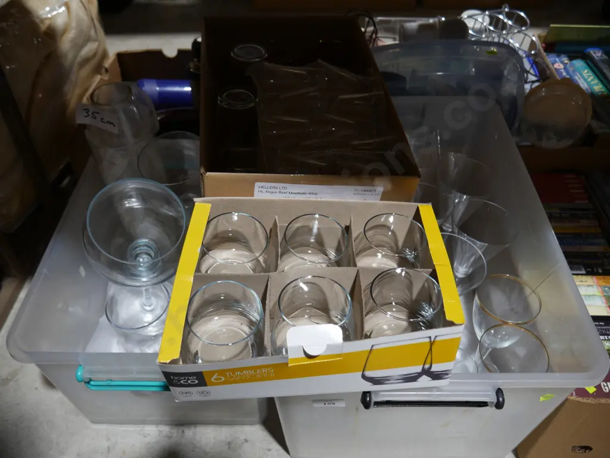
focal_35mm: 28
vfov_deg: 49.8
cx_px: 305
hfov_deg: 63.4
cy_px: 229
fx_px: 494
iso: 250
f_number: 3.5
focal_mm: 14
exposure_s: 1/60
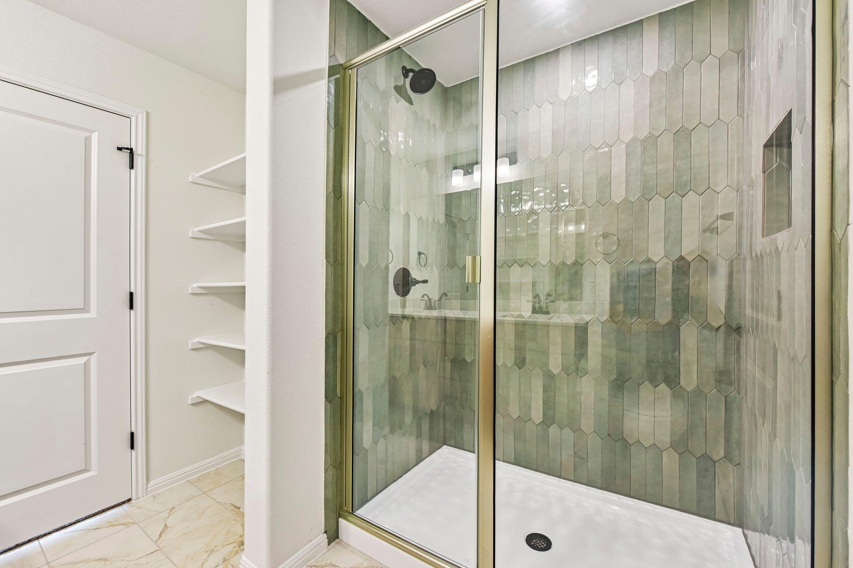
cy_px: 284
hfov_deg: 104.3
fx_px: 332
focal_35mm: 14
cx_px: 426
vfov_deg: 81.2
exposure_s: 1/15
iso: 640
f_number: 8
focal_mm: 14
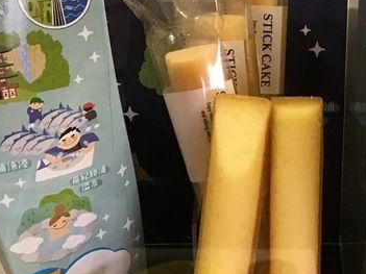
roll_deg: -1.6
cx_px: 310
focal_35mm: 72
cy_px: 154
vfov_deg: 20.4
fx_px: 761
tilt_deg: -28.2
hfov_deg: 26.4
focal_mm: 3.3
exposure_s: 1/30
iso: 200
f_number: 2.4
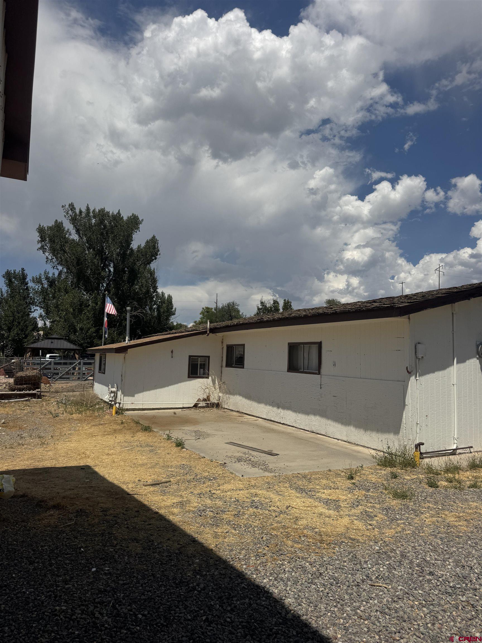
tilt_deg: +7.0
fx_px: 446
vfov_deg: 71.6
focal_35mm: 24
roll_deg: -1.7
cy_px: 322
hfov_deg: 56.8
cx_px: 241
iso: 80
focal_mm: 6.76
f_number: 1.78
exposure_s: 1/12346
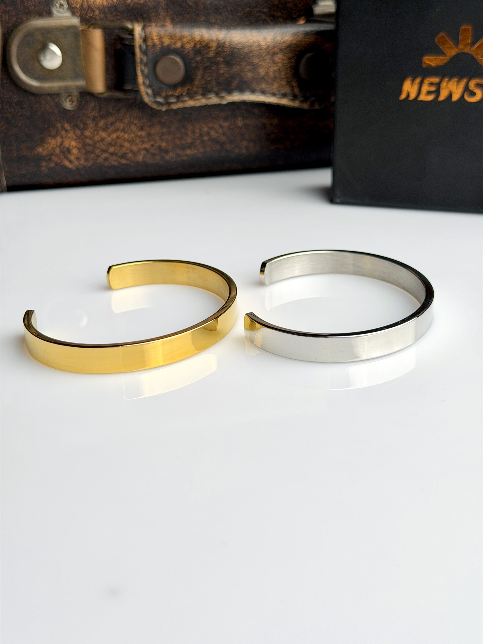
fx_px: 893
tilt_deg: -23.1
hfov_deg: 30.3
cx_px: 242
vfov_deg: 39.7
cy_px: 322
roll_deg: +0.0
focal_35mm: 48
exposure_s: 1/233
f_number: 1.78
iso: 64
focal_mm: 6.76
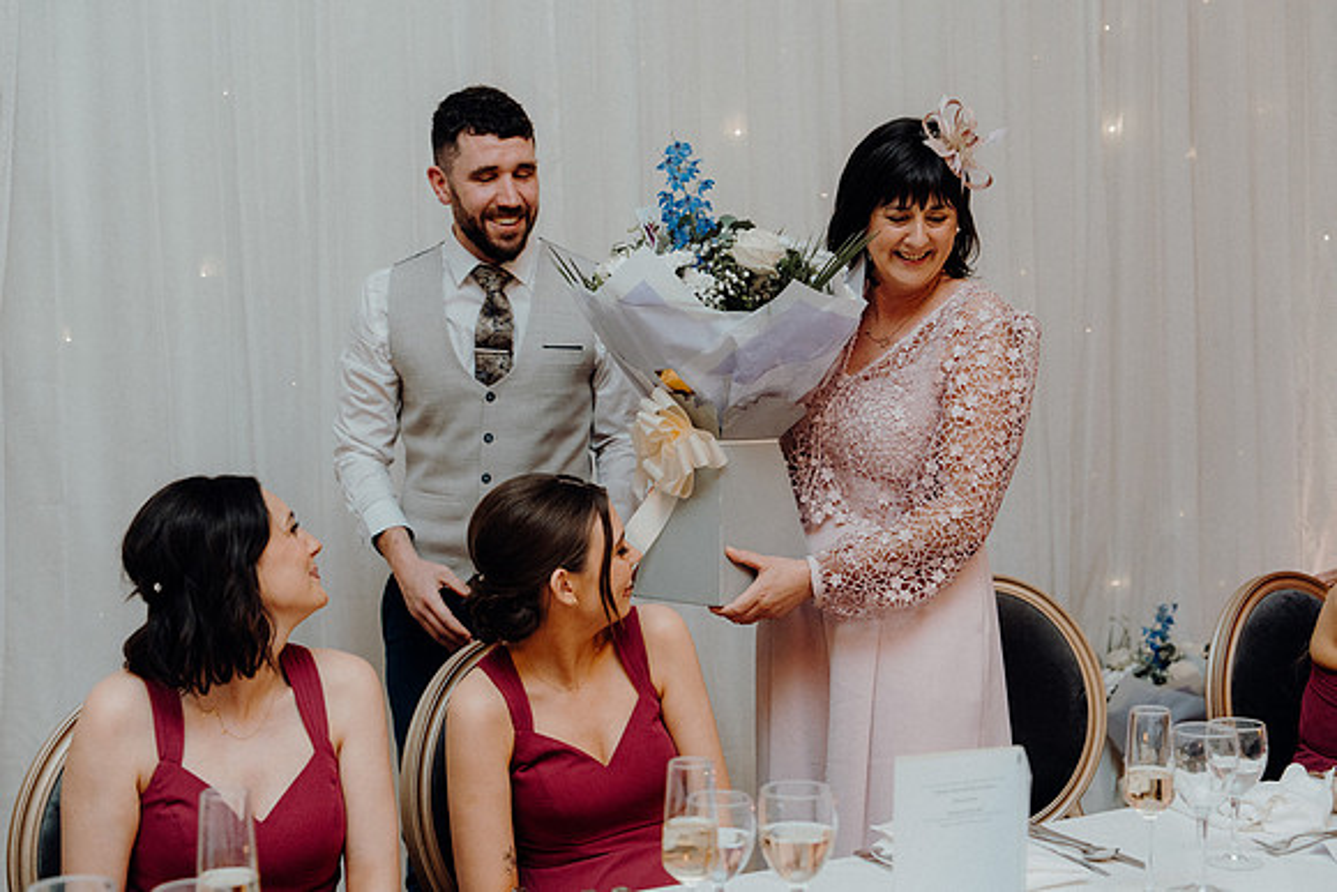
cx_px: 668
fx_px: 2043
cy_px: 446
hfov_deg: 36.2
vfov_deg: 24.6
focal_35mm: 55
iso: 2500
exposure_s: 1/160
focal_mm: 55
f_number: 3.5
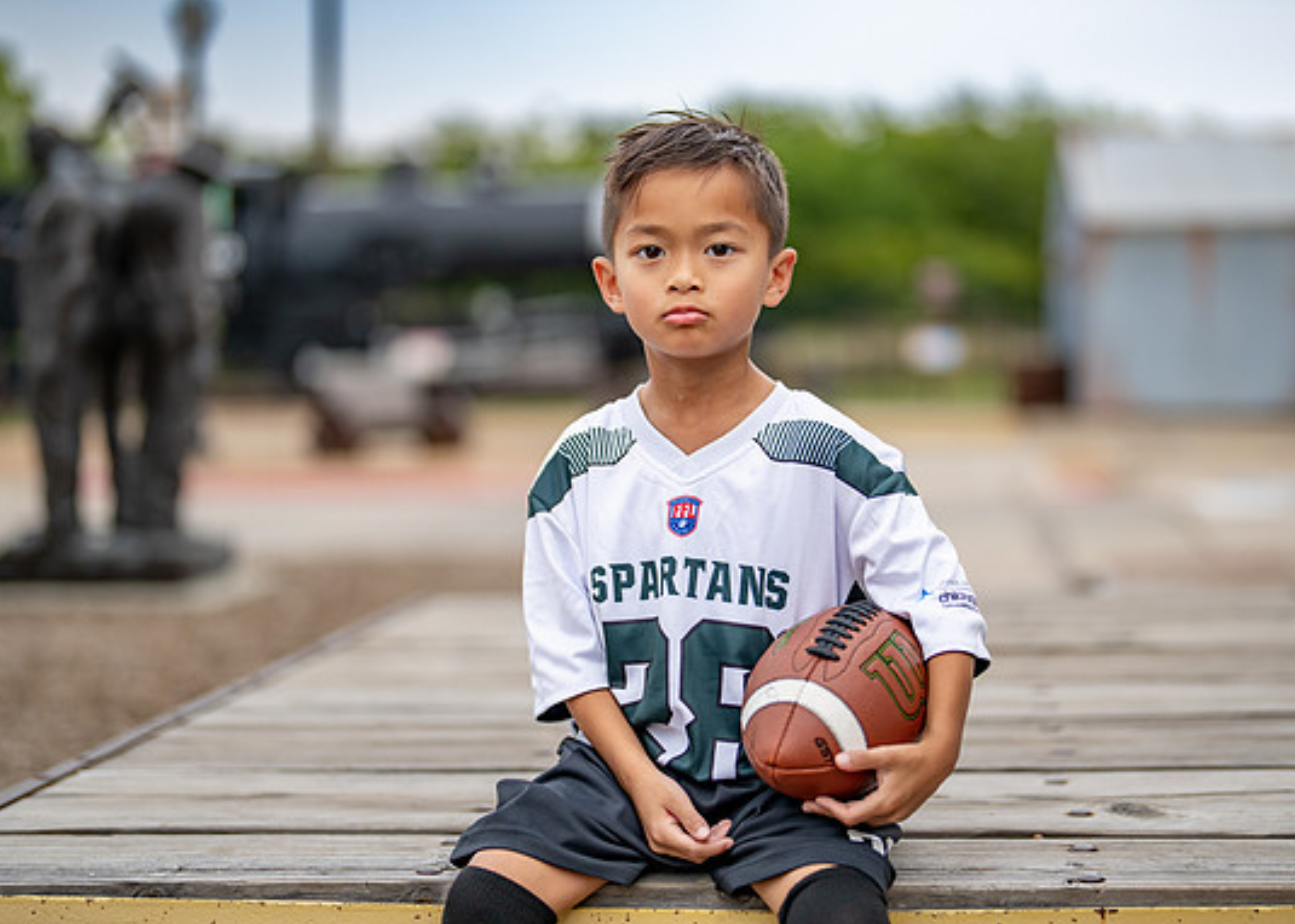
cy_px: 469
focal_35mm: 61
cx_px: 712
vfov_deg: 23.3
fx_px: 2243
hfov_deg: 32.2
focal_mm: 50
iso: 250
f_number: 1.2
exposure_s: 1/2000
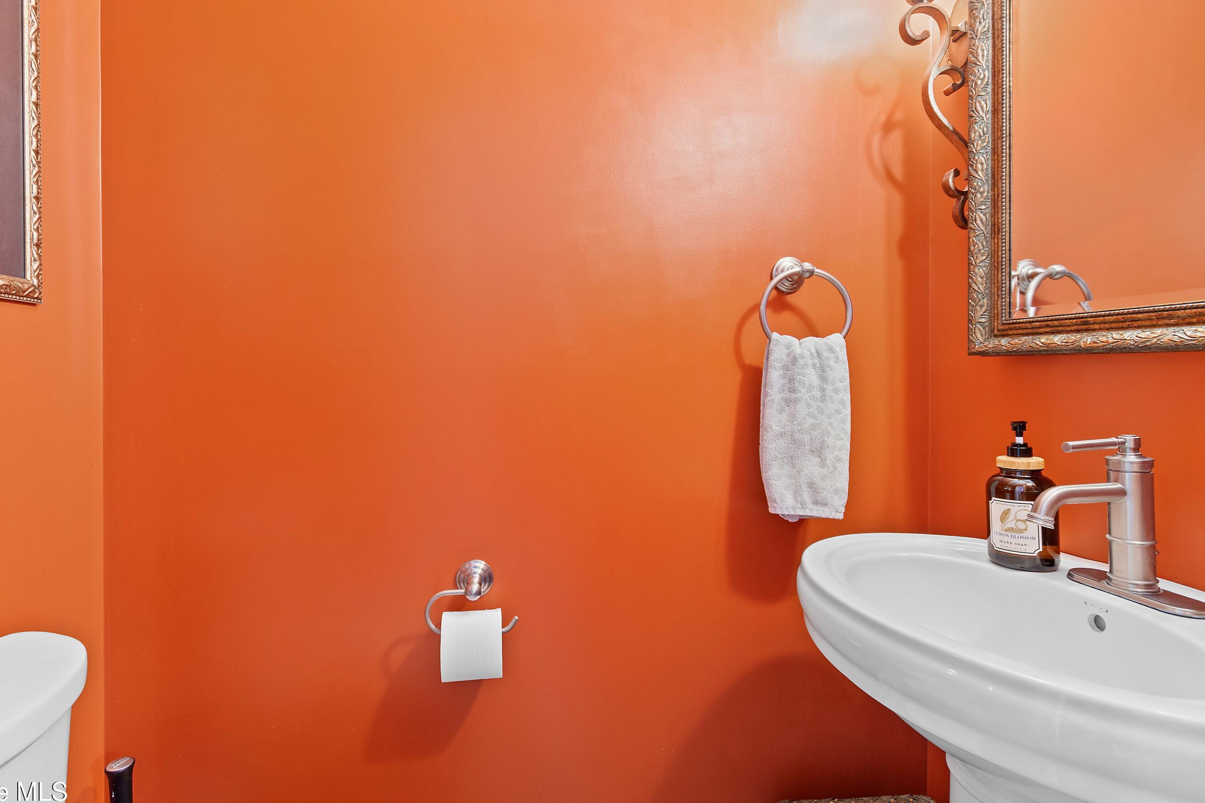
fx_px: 569
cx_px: 556
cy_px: 379
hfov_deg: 93.1
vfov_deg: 70.4
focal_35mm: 17
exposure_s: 2.5
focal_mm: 10
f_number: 4.5
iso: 100
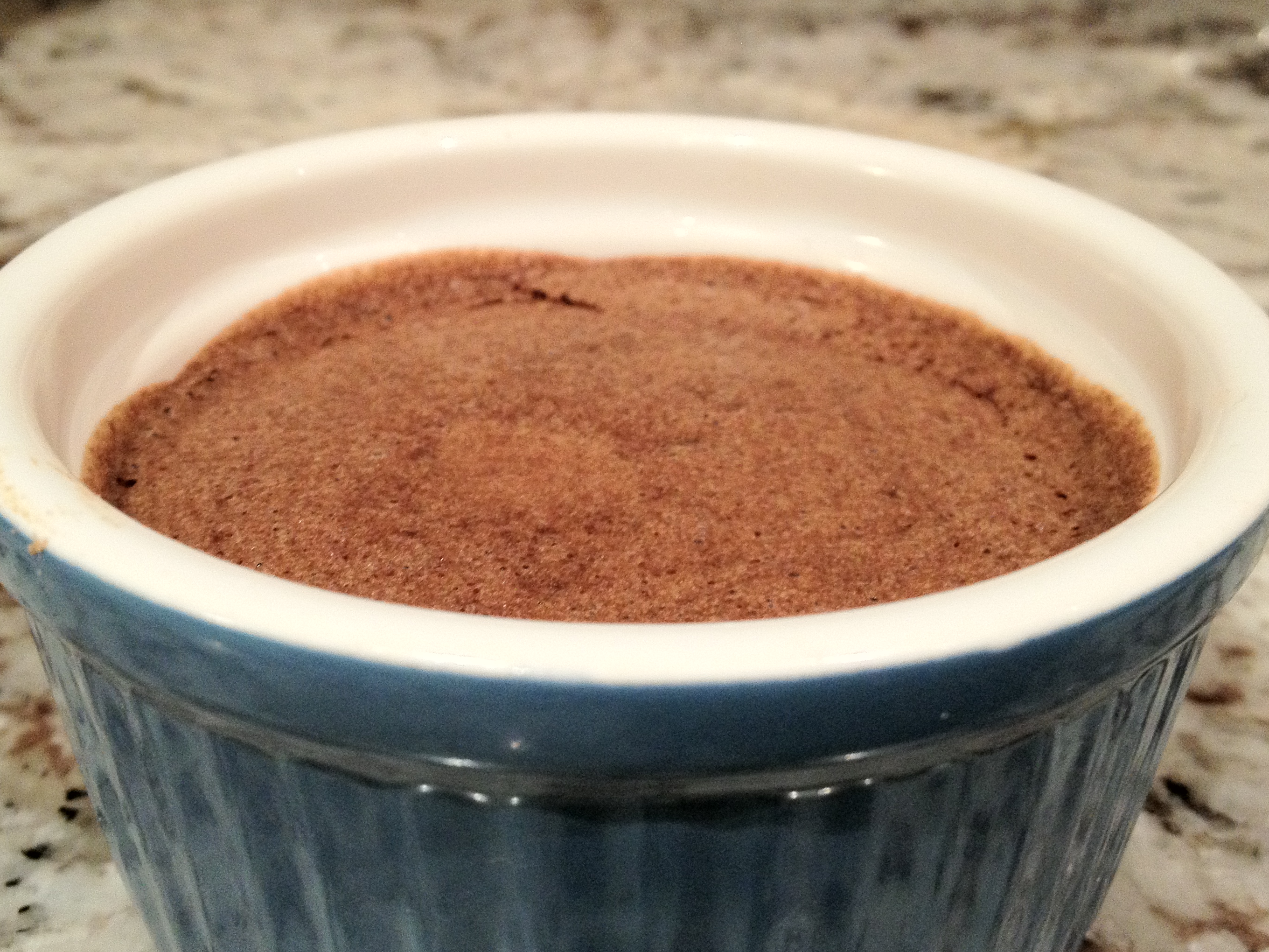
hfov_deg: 44.8
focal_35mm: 42
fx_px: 1540
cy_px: 470
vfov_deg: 34.3
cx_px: 640
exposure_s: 1/20
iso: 250
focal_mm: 4.28
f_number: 2.4
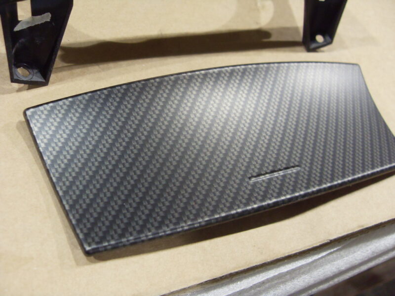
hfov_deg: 52.6
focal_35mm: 35
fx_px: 399
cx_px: 198
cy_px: 148
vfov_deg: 40.7
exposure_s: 1/15
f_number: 2.8
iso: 200
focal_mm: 6.3
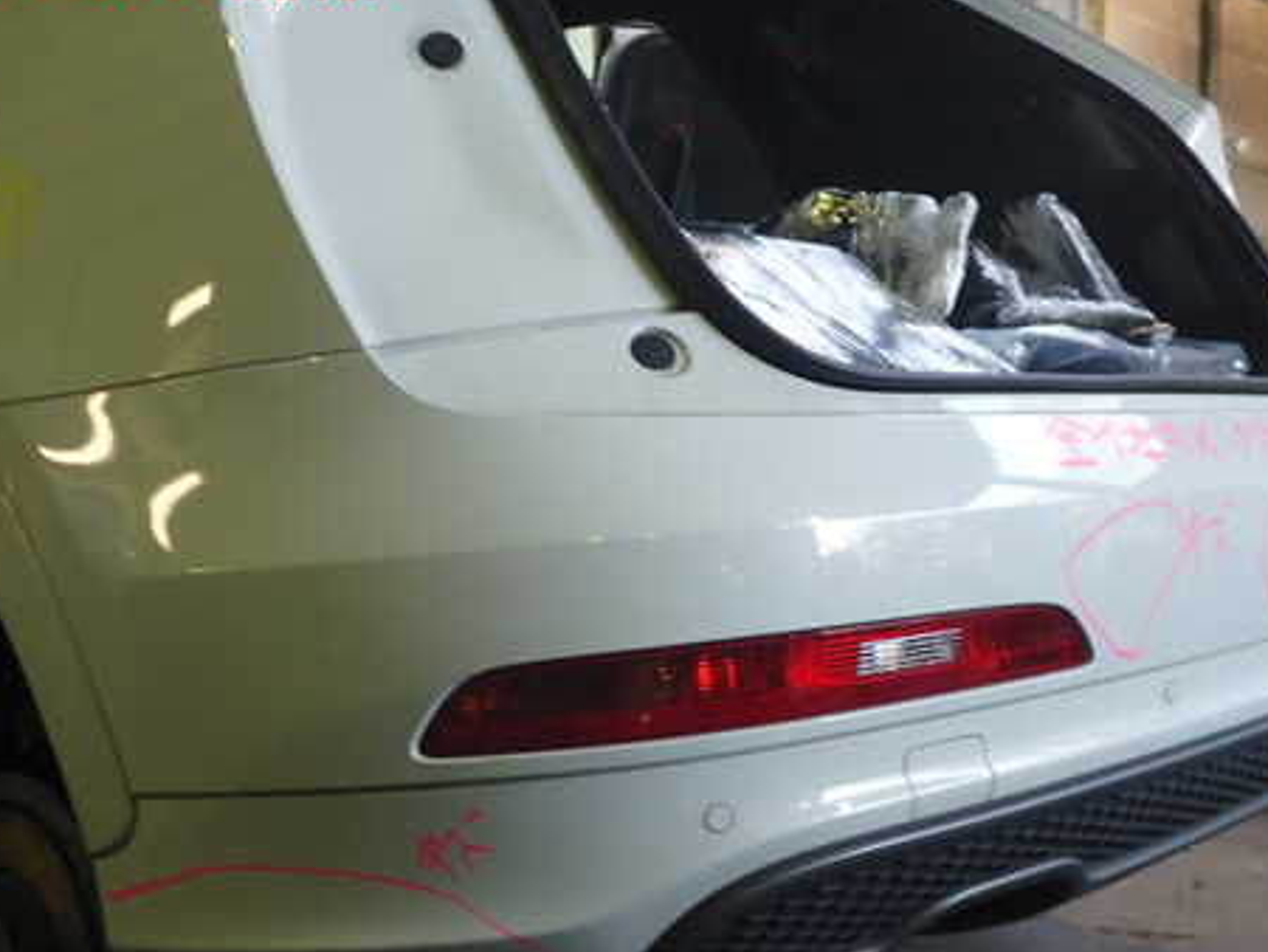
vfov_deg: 35.8
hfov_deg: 46.7
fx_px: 1466
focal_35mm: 40
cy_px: 577
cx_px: 710
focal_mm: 5.4
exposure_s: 1/40
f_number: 2.3
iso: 200
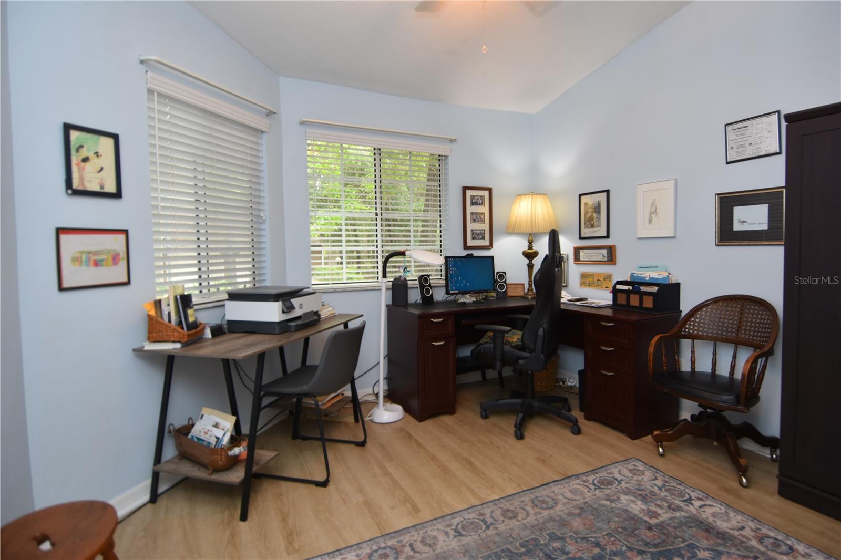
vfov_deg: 67.4
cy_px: 280
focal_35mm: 18
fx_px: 420
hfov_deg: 90.0
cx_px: 420
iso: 360
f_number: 4
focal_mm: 12
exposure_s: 1/60
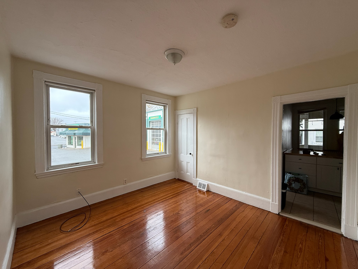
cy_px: 134
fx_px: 145
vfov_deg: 85.7
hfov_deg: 102.1
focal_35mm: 14
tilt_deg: -0.3
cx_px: 179
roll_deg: -0.5
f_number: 2.2
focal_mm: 2.22
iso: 100
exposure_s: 1/99
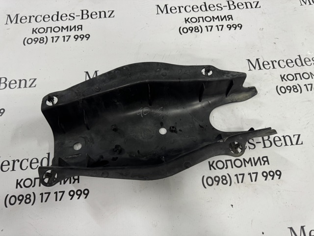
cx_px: 157
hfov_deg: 71.6
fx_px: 218
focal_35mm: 24
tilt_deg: -70.3
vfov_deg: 56.8
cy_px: 118
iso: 250
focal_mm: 6.76
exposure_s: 1/50
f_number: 1.78
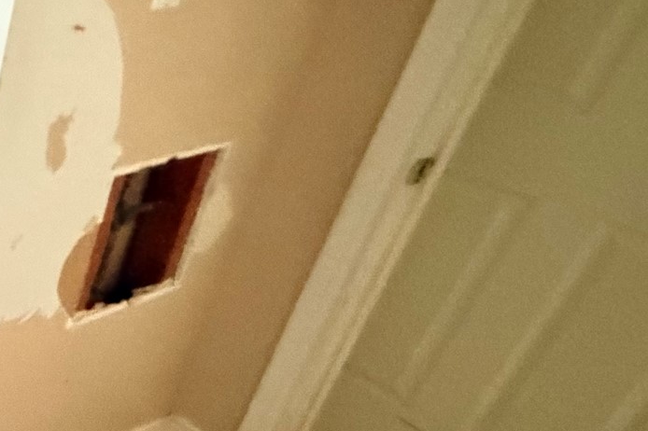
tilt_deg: -28.0
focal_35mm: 43
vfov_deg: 31.2
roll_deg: +0.8
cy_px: 221
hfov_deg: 29.9
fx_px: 774
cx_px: -291
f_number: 2.2
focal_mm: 2.22
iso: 3200
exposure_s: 1/15
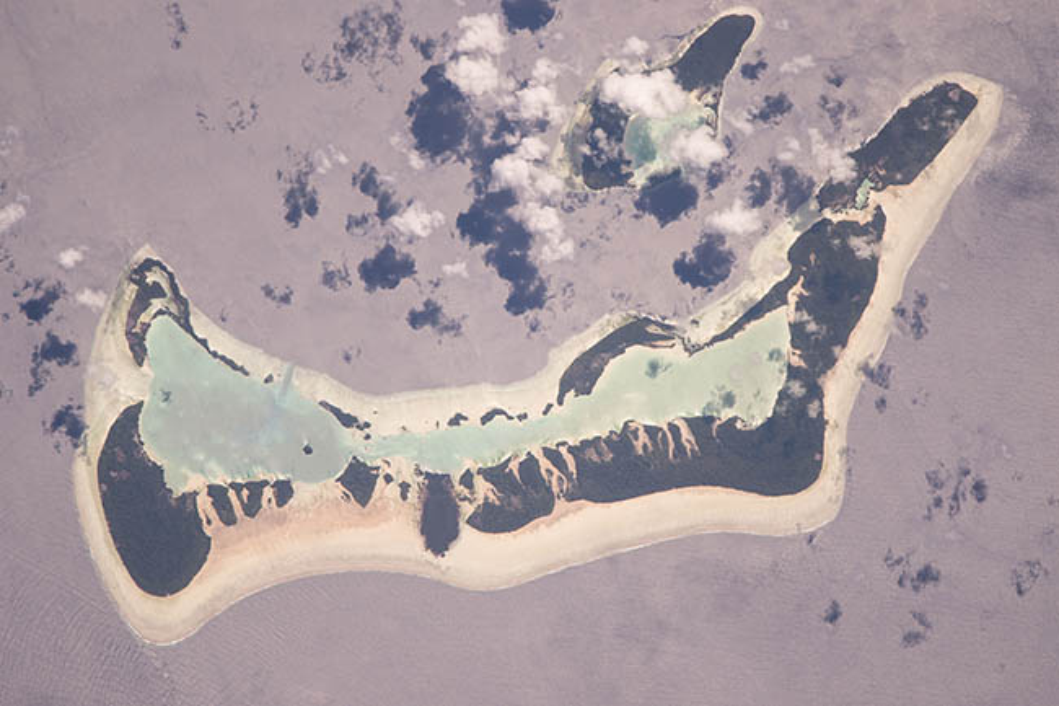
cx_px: 530
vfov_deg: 1.2
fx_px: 33819
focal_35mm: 1150
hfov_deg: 1.8
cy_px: 353
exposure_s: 1/1250
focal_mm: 1150
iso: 400
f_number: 8
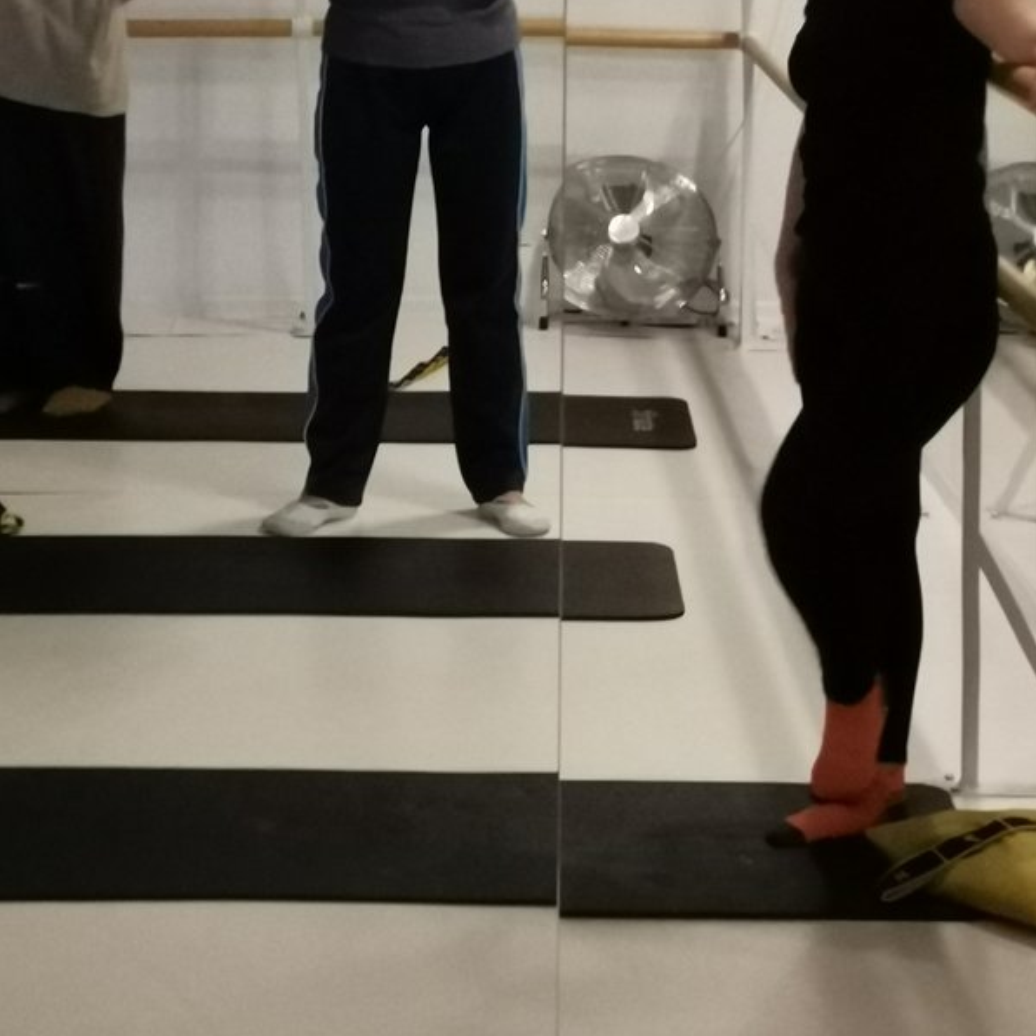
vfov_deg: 16.1
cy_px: 412
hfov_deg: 16.1
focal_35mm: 108
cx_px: 520
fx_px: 3657
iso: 1600
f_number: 1.8
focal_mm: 4.75
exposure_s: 1/25
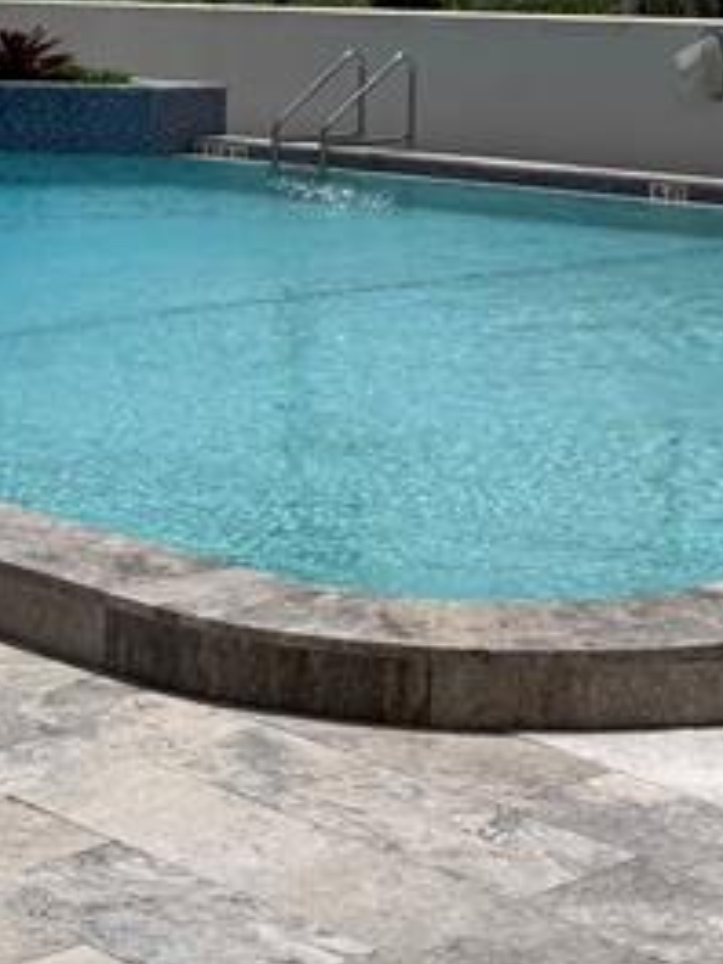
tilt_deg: -5.1
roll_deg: -1.1
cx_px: 256
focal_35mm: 93
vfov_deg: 20.8
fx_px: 2590
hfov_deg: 15.9
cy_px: 161
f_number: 1.78
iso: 80
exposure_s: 1/5714
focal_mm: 6.76
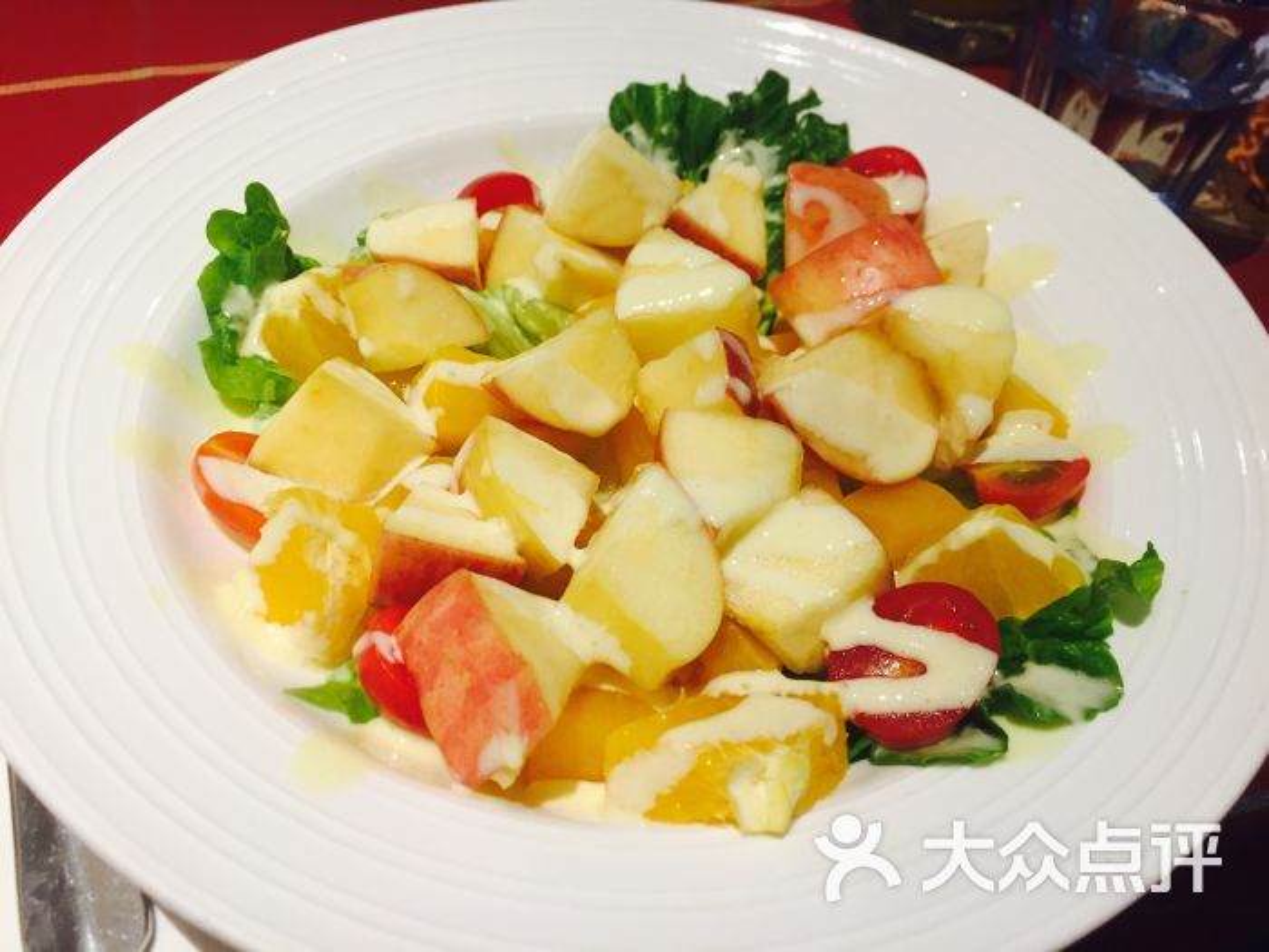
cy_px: 476
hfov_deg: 61.7
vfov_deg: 48.2
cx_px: 634
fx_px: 1063
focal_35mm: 29
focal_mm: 4.15
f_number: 2.2
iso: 64
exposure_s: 1/33
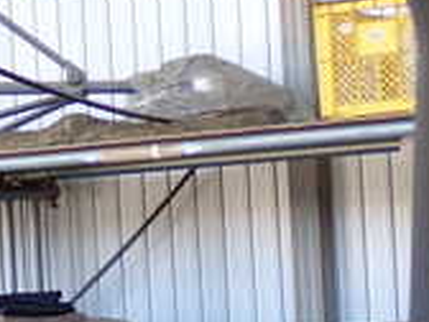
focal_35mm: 168
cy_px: 312
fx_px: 2082
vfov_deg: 8.8
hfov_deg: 11.5
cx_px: -115
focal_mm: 8.4
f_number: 3.1
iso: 160
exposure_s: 1/100
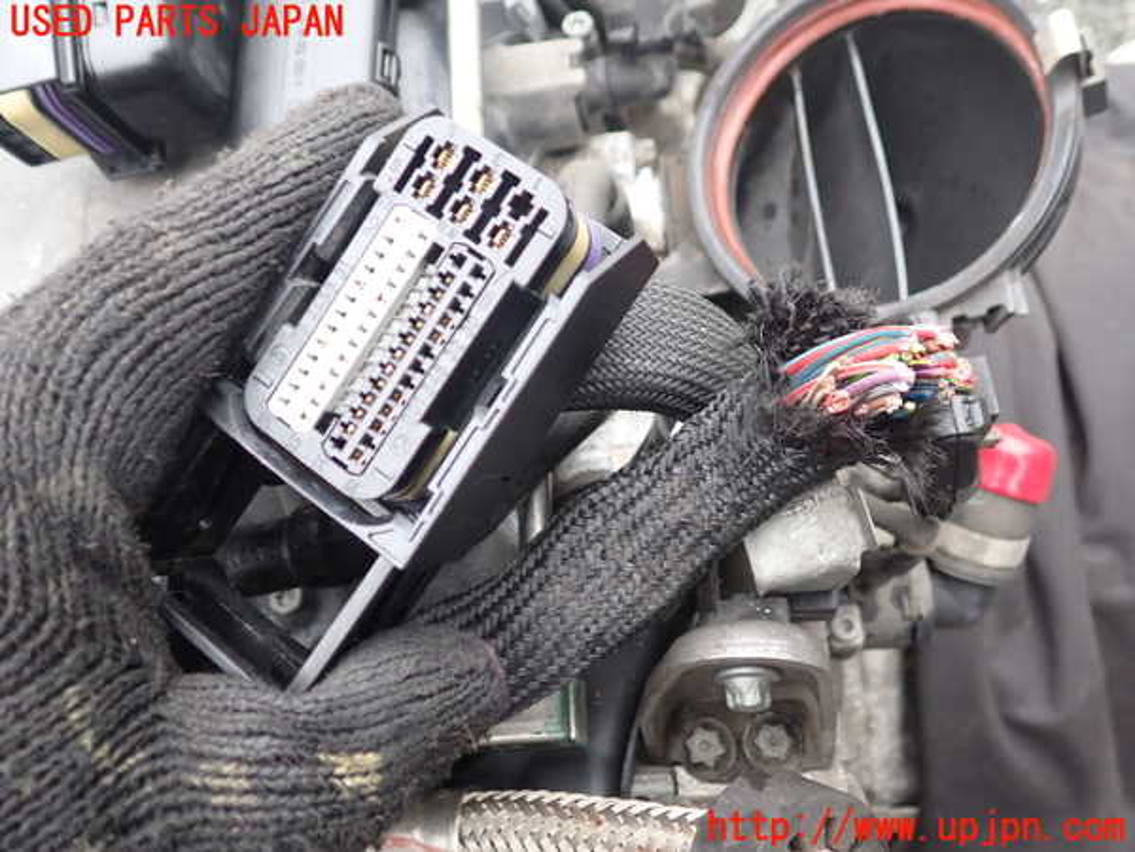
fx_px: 984
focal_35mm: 30
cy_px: 426
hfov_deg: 60.0
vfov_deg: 46.8
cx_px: 568
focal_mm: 5.4
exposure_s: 1/60
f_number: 2.3
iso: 160
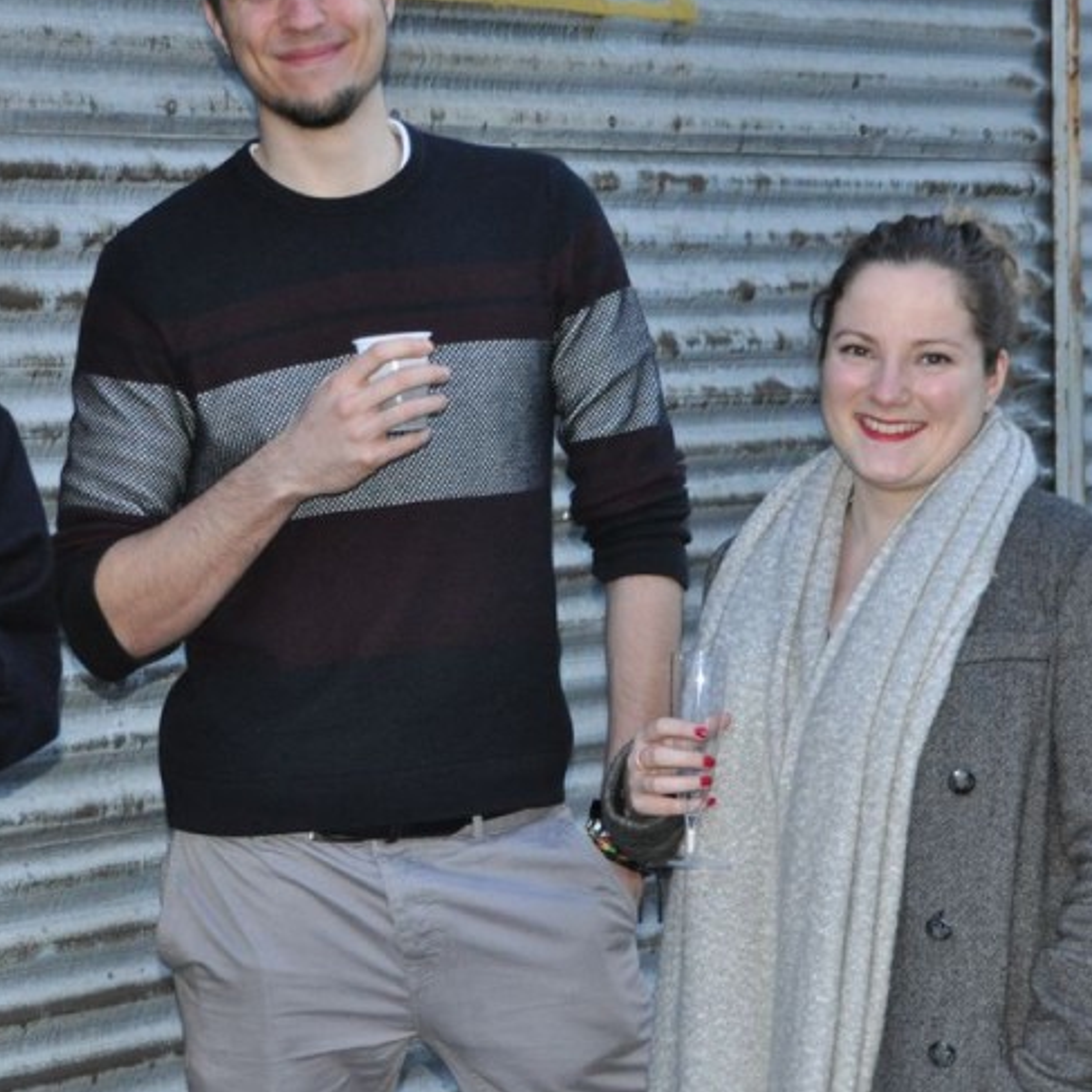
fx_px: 3248
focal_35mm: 91
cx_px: 493
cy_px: 439
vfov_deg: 19.1
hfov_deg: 19.1
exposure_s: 1/60
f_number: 4.5
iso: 800
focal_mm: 34
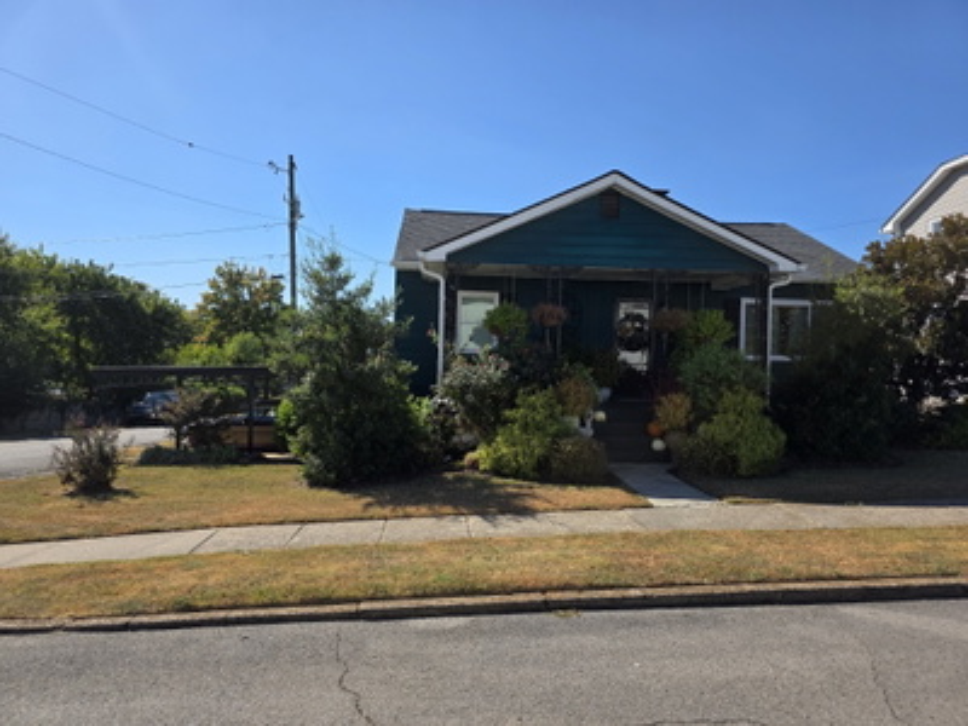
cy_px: 363
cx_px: 484
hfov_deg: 73.9
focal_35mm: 23
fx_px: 643
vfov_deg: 58.9
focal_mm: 6.3
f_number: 1.7
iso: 80
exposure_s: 1/5017
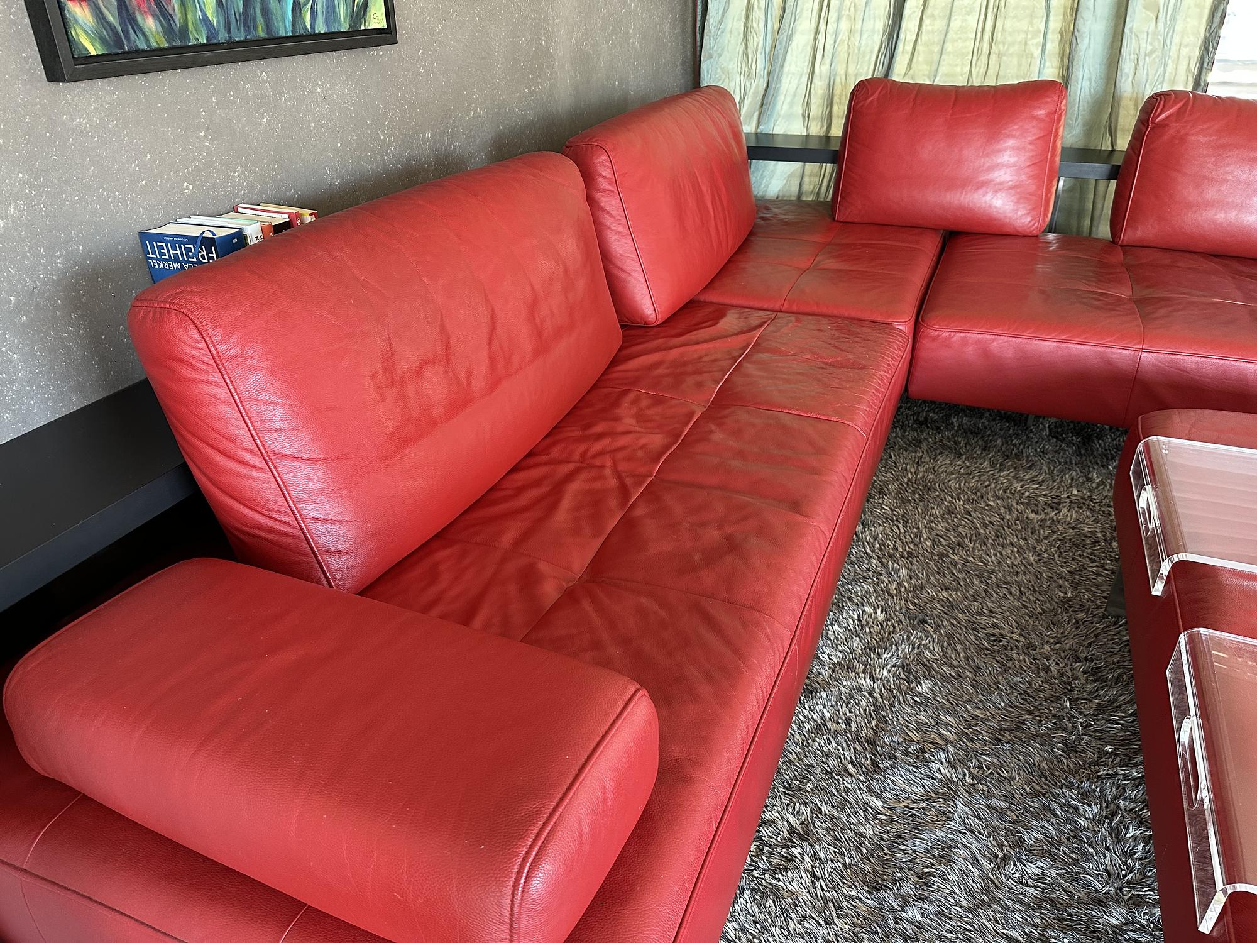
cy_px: 472
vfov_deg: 56.8
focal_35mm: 24
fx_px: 872
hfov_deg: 71.6
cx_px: 628
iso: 320
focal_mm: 6.86
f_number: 1.78
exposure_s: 1/60
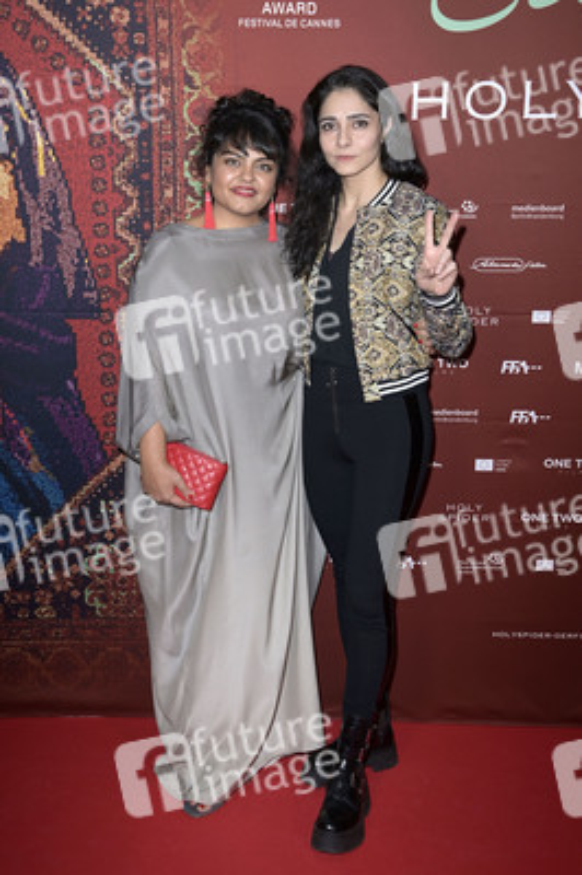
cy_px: 438
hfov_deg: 29.8
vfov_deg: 43.6
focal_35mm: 45
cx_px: 291
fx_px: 1093
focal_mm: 45
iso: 400
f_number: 5.6
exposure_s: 1/250
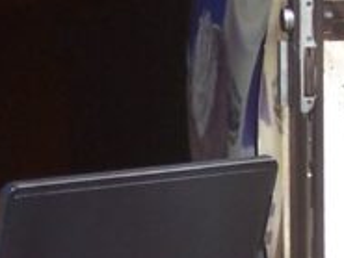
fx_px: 4515
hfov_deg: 4.4
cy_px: 252
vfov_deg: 3.3
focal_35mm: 454
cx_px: -48
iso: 80
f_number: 4.1
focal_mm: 13.5
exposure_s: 1/180
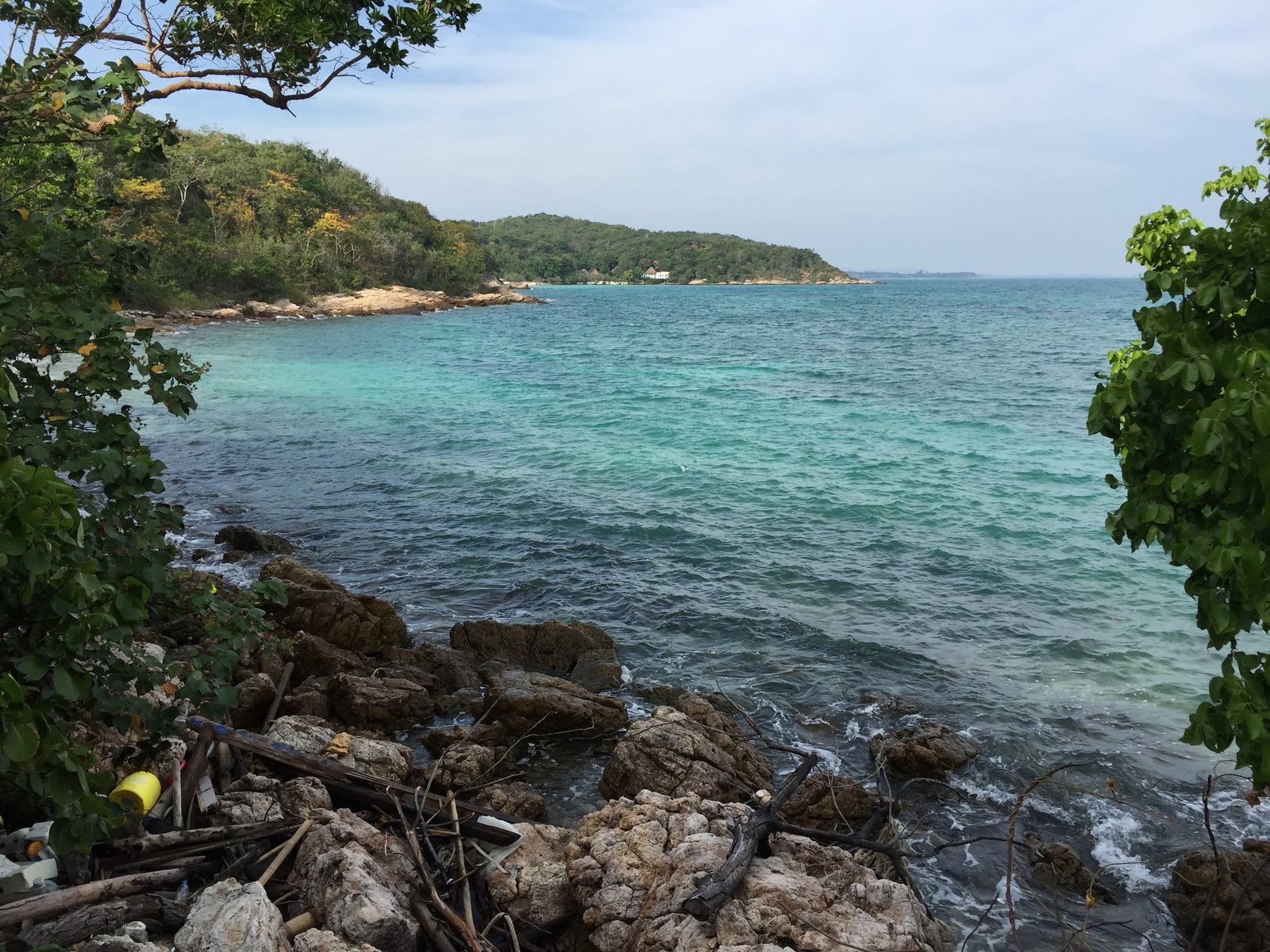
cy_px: 476
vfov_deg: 48.2
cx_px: 635
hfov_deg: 61.7
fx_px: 1064
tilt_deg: -10.3
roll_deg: -1.0
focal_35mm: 29
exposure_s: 1/1883
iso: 32
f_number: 2.2
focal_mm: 4.15
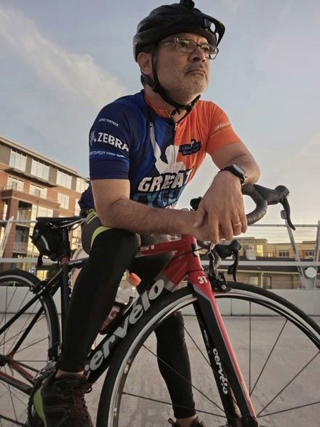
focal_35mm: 25
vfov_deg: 69.4
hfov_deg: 54.9
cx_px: 160
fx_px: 308
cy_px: 214
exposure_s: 1/10.9
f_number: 2.2
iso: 1000
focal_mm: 3.3
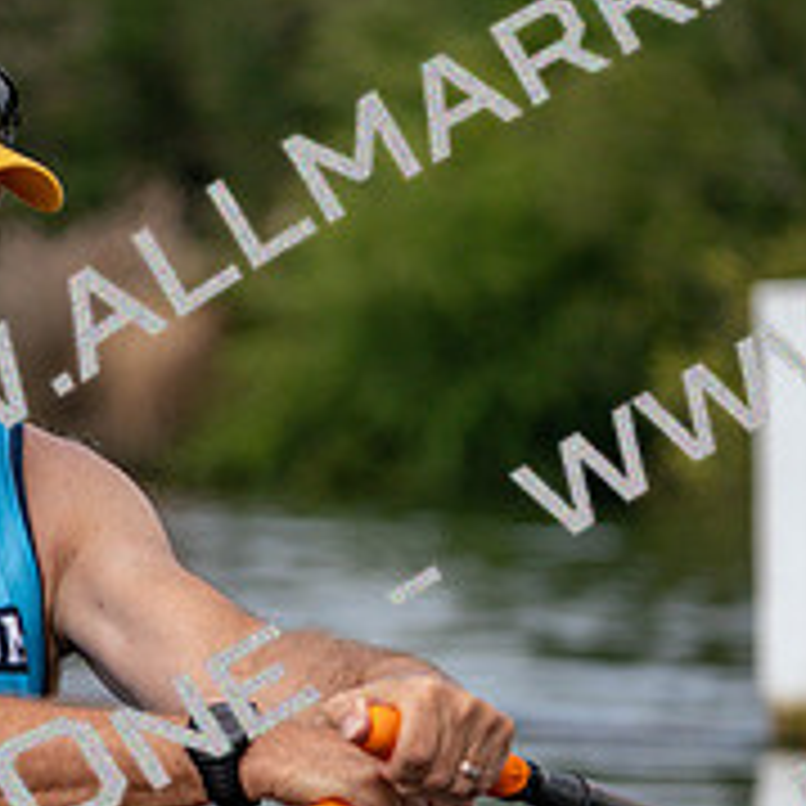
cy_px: 610
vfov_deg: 3.2
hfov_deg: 3.2
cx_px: 185
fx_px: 14515
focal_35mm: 551
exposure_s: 1/1600
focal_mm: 200
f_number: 5.6
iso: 320
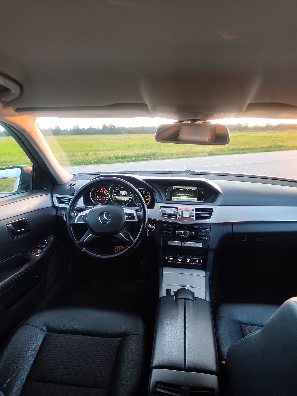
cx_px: 148
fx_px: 263
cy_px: 198
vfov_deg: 73.9
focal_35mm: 23
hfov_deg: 58.9
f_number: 1.7
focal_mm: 6.04
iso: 400
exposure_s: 1/33.3
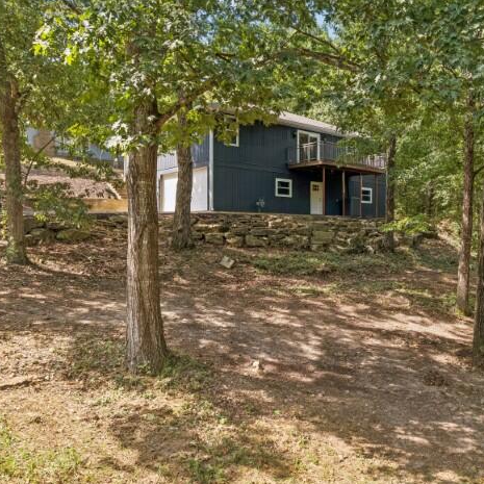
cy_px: 248
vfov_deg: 55.6
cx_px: 315
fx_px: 459
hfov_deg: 54.7
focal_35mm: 29
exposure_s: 1/15
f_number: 2.8
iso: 110
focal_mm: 8.4
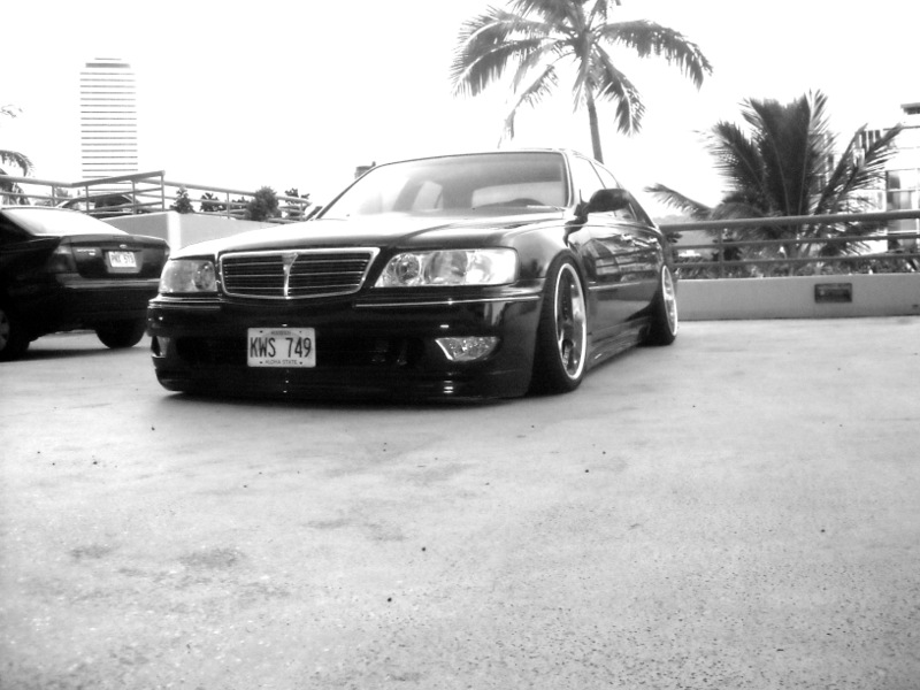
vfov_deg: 40.7
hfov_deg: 52.6
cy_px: 345
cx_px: 460
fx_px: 930
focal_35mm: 35
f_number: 2.8
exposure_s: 1/30
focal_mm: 5.7
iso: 800
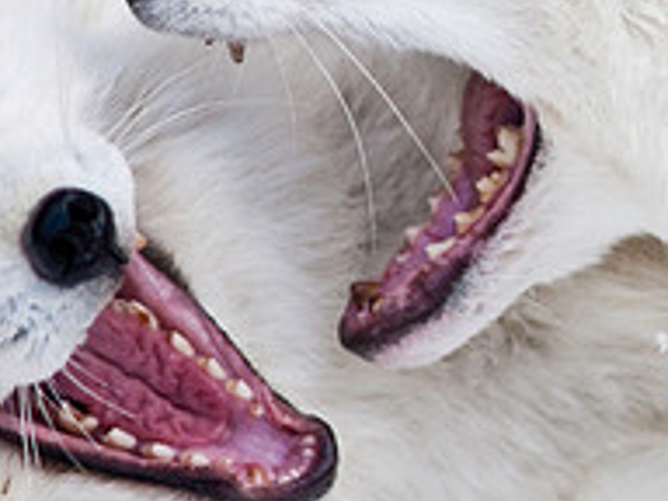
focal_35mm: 1304
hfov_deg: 1.5
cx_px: 814
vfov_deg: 1.1
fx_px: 25164
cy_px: 43
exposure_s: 1/2500
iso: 400
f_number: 3.2
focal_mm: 300
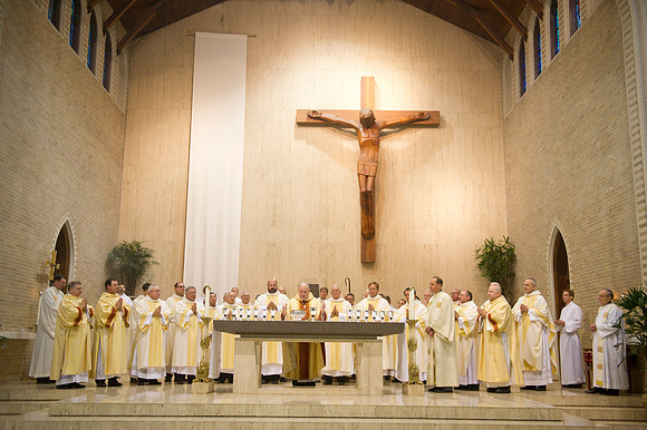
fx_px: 647
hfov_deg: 53.2
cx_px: 324
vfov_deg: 36.8
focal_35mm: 36
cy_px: 215
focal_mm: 36
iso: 2000
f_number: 2.8
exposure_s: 1/160
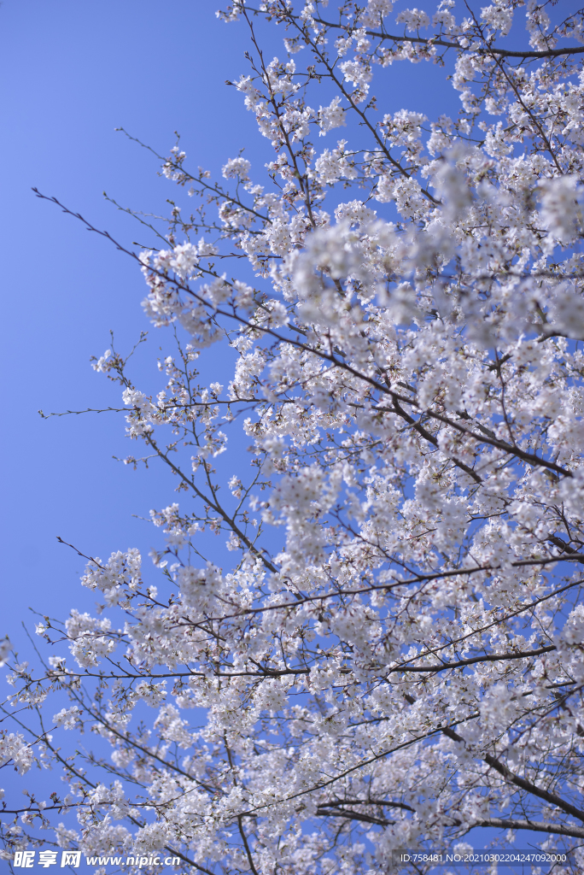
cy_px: 438
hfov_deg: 27.0
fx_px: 1215
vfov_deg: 39.6
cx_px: 292
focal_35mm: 50
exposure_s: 1/4000
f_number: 2.8
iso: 100
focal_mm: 50
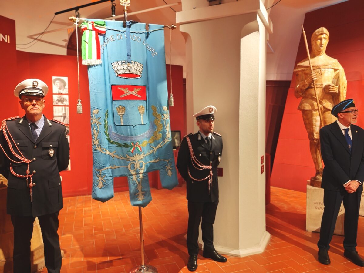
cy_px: 136
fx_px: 284
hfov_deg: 65.3
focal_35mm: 27
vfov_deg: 51.4
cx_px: 182
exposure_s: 1/50
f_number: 2.4
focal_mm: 6.12
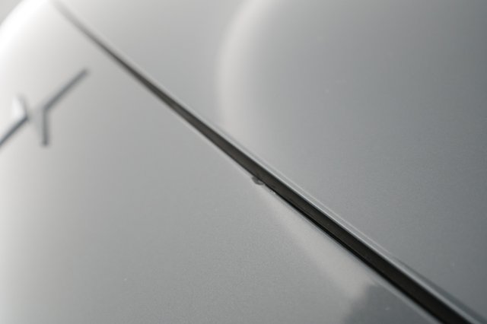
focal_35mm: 28
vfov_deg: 46.4
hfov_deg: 65.5
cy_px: 162
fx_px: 379
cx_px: 244
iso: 3200
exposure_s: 1/100
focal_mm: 28
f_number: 4.5
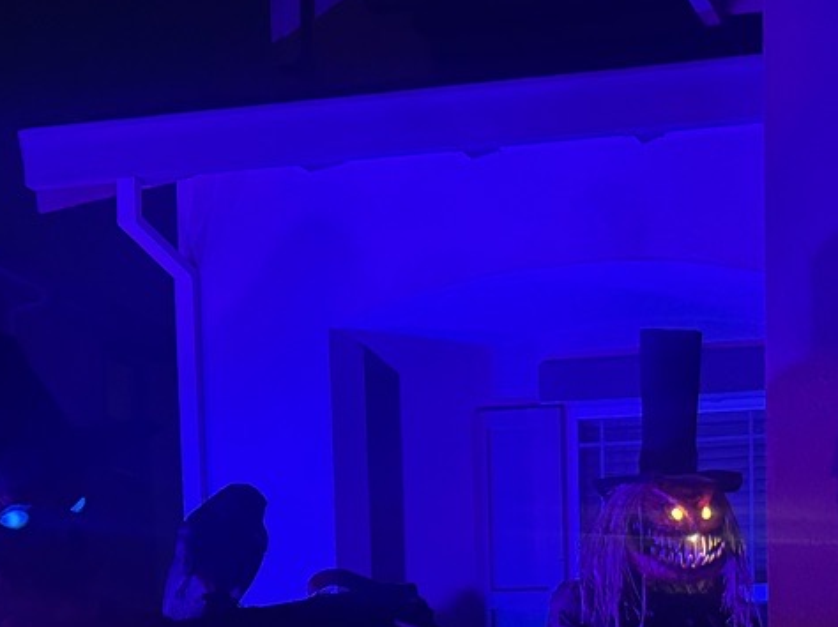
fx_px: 1839
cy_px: 866
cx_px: 707
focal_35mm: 76
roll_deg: +0.2
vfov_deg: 17.8
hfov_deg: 25.1
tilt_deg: -0.2
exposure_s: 1/53
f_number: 1.78
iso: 800
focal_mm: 6.76
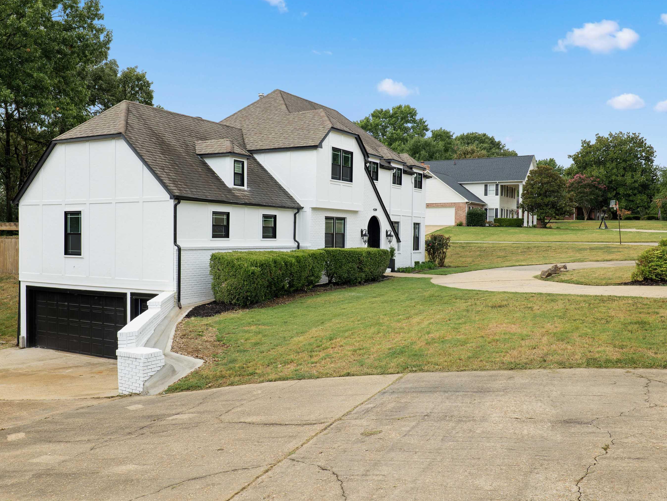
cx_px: 317
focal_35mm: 33
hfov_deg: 55.3
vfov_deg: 42.9
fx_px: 636
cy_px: 251
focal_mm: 30
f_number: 9
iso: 100
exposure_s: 1/80
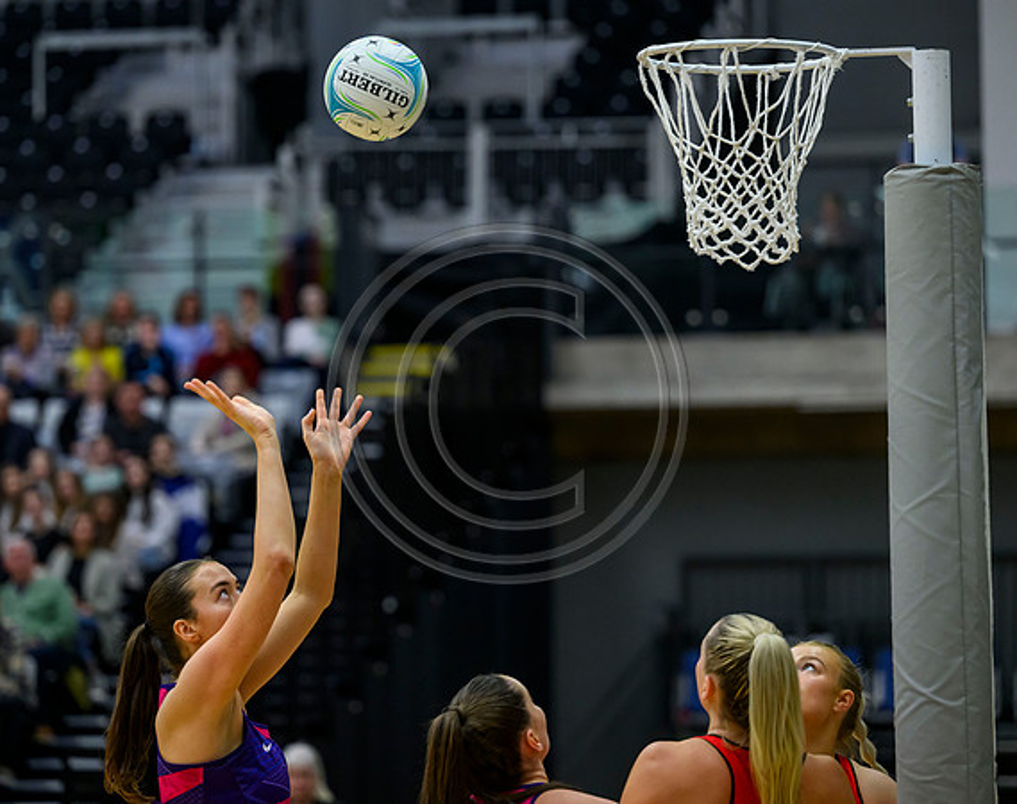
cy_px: 402
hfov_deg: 11.5
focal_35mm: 168
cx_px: 413
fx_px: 5029
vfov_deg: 9.1
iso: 4000
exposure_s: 1/1000
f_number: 3.2
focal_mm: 150
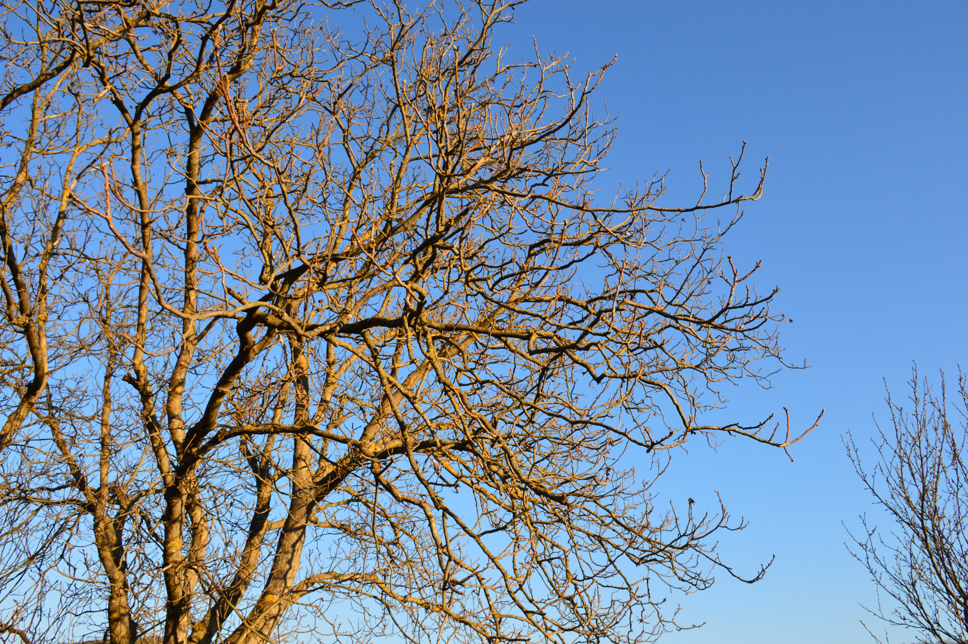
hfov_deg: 67.4
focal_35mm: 27
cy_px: 322
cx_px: 484
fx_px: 725
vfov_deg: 47.9
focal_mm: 18
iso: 400
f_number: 10
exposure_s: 1/250
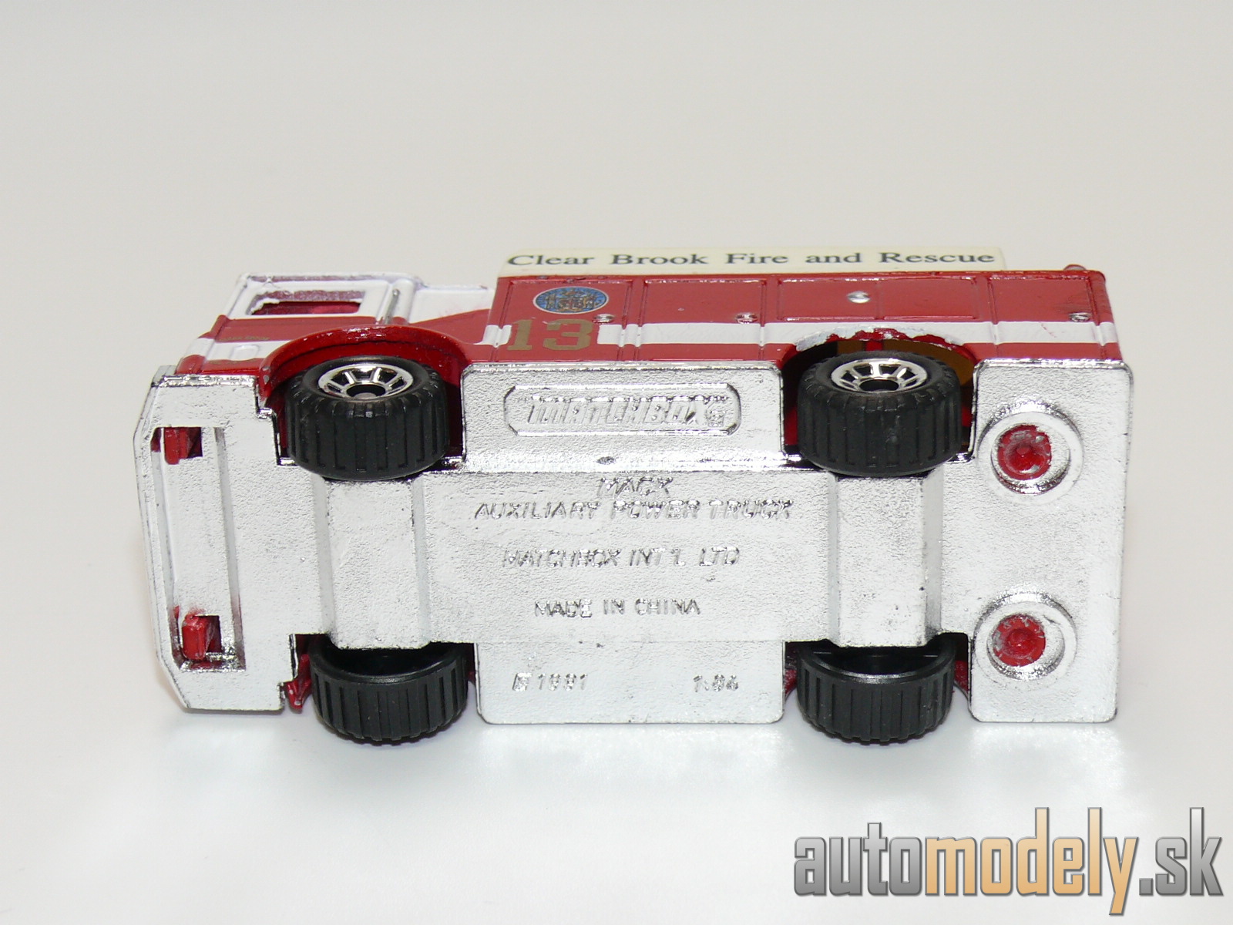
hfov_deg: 22.0
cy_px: 462
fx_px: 3170
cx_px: 616
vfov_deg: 16.6
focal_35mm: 89
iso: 100
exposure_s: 1/30
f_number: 4
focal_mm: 12.5
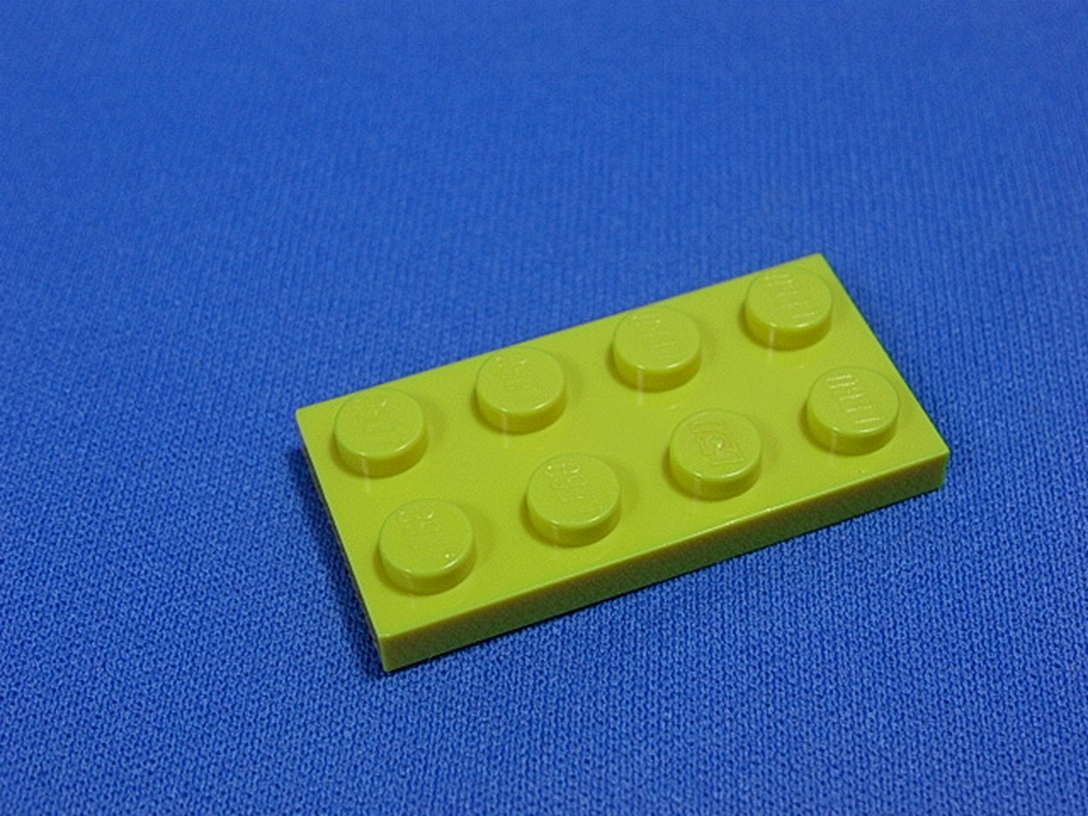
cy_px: 408
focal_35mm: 63
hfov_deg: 30.7
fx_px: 1980
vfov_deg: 23.3
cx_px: 544
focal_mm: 9.6
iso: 70
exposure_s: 1/43.9
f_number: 3.5
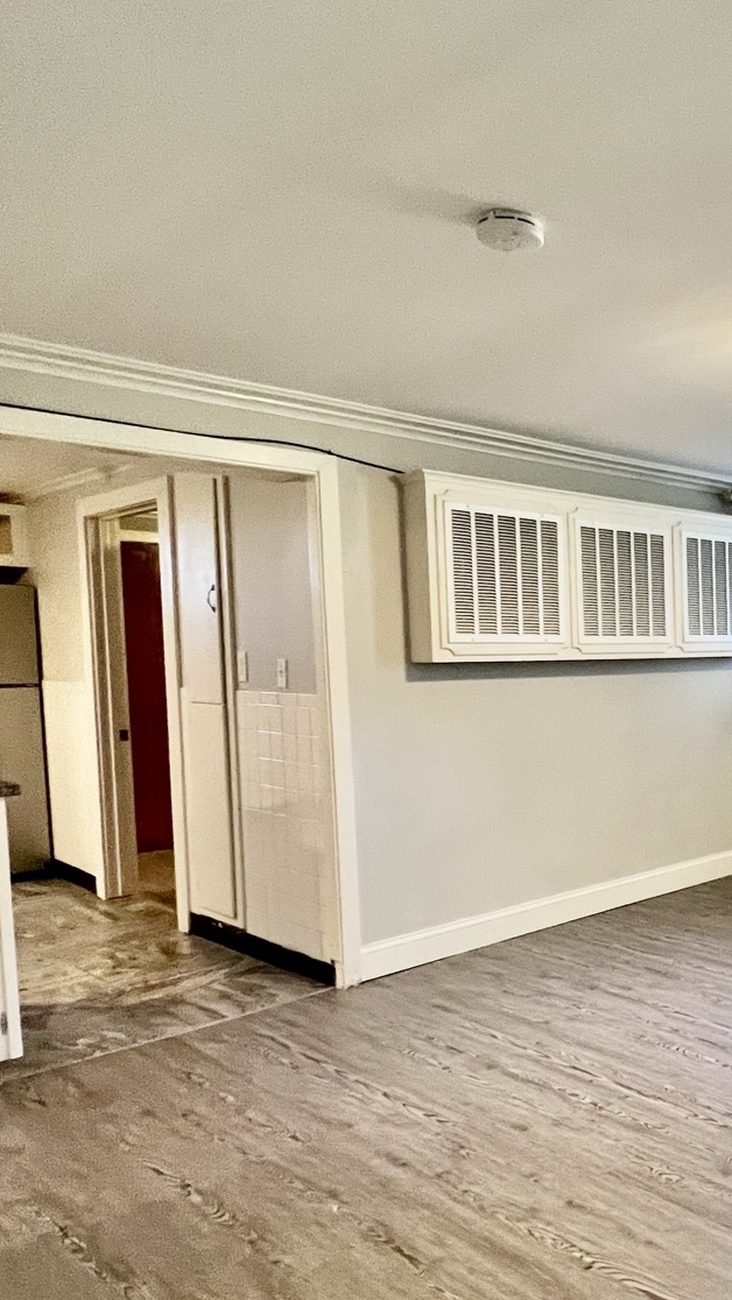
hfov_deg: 36.4
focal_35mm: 26
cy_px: 722
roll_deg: +0.9
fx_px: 897
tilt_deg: -4.7
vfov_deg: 71.7
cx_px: 835
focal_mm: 1.57
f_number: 1.8
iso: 250
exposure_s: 1/60
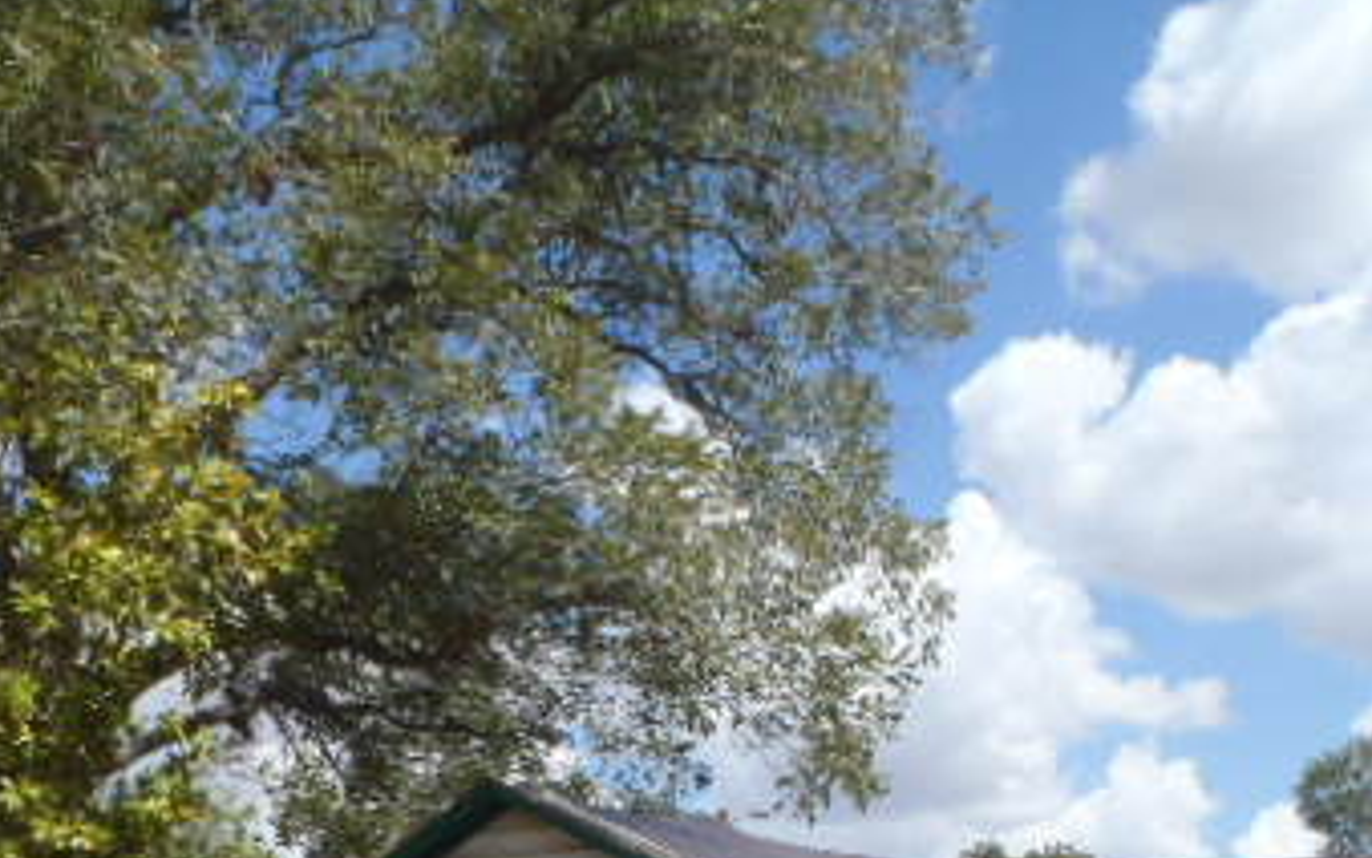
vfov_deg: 21.9
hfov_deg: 36.3
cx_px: 733
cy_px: 951
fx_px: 2094
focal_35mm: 56
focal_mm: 5
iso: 80
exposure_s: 1/640
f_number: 3.9
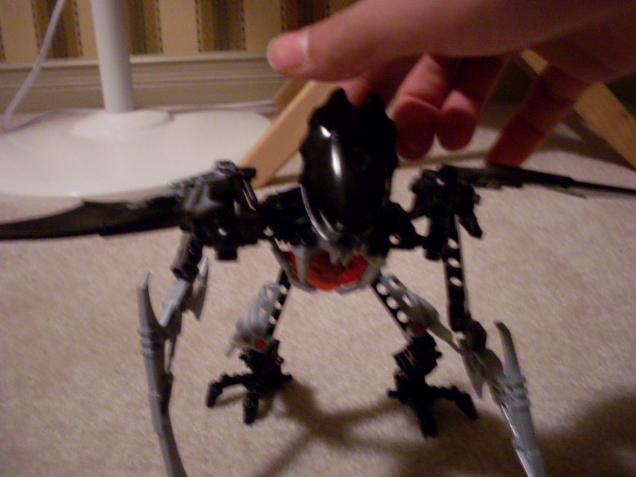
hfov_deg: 46.8
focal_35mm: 40
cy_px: 227
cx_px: 322
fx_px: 735
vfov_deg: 36.0
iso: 200
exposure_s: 1/10
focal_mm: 6.3
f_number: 2.8
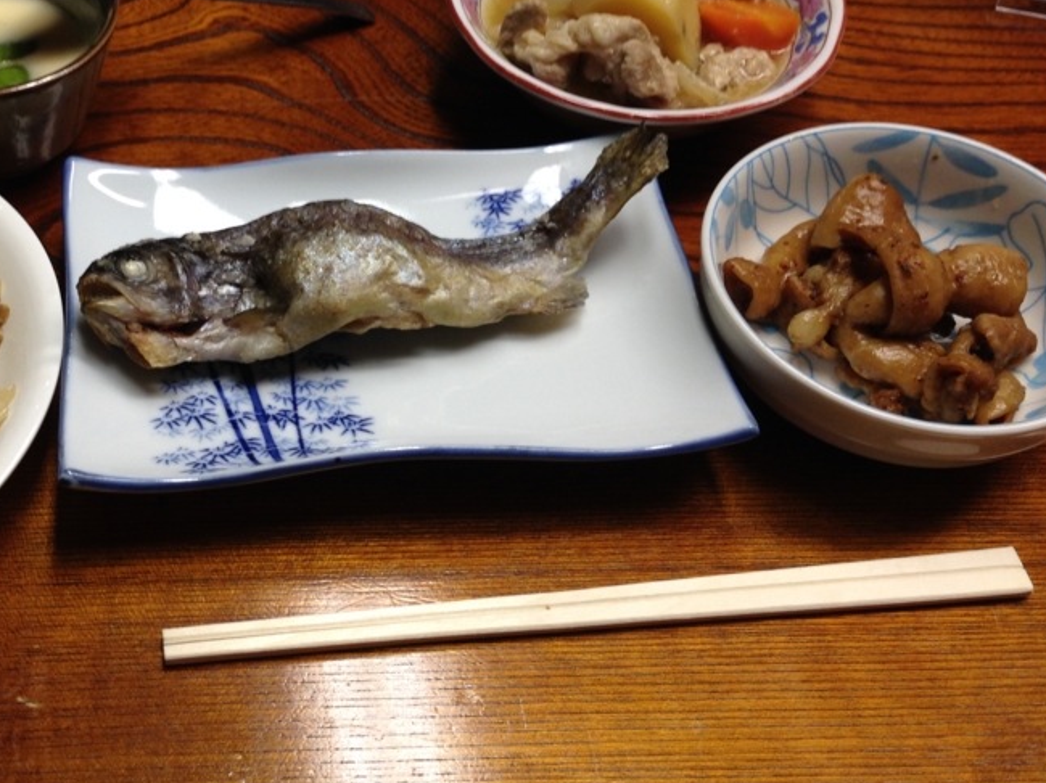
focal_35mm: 52
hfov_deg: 36.1
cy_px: 302
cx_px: 272
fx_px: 1571
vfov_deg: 27.9
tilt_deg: -49.1
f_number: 2.4
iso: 50
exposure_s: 1/30
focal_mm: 4.12
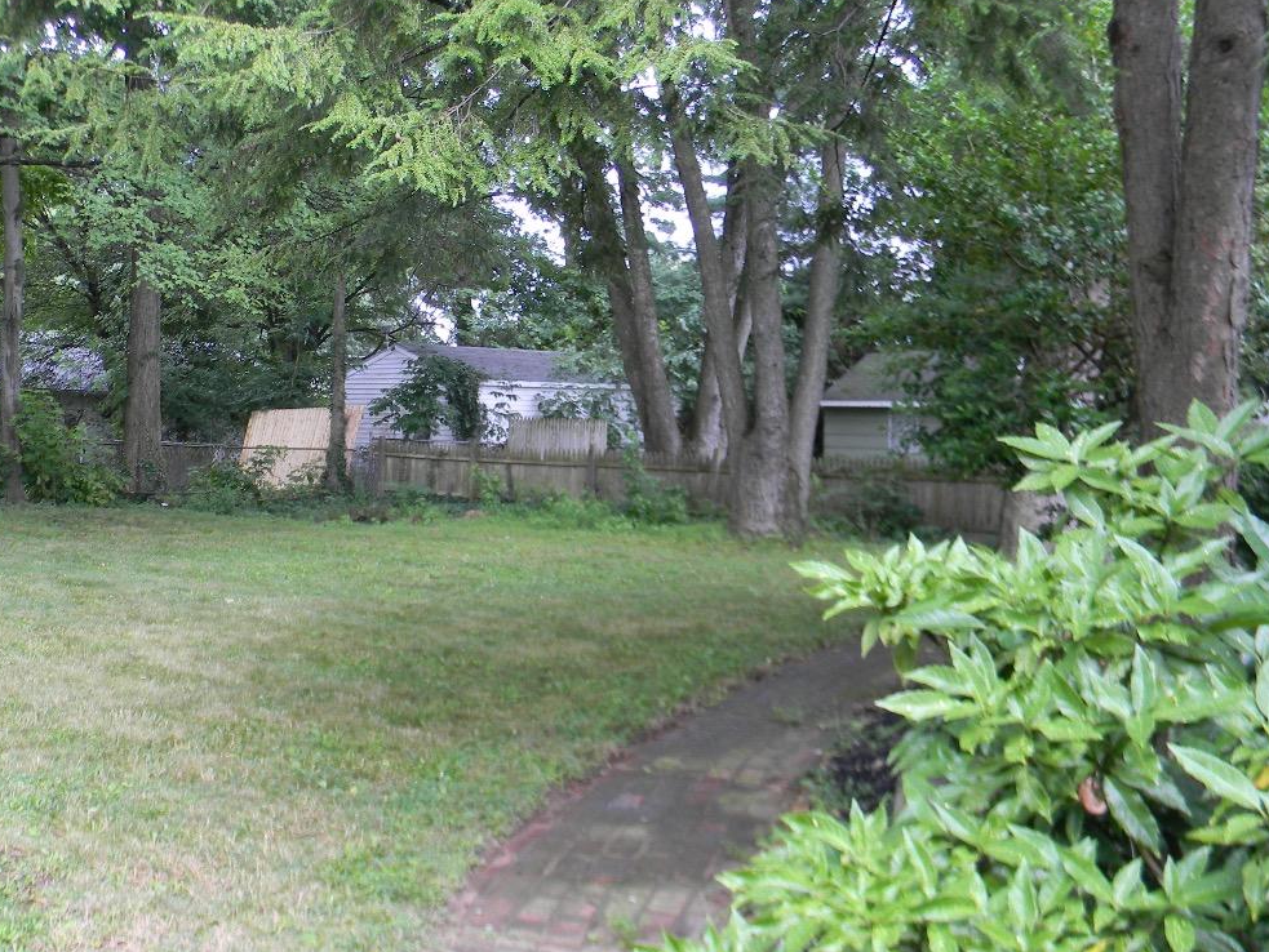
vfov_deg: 35.1
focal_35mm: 41
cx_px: 396
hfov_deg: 44.9
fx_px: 1504
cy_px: 516
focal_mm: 5
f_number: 3.5
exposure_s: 1/36.3
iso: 80
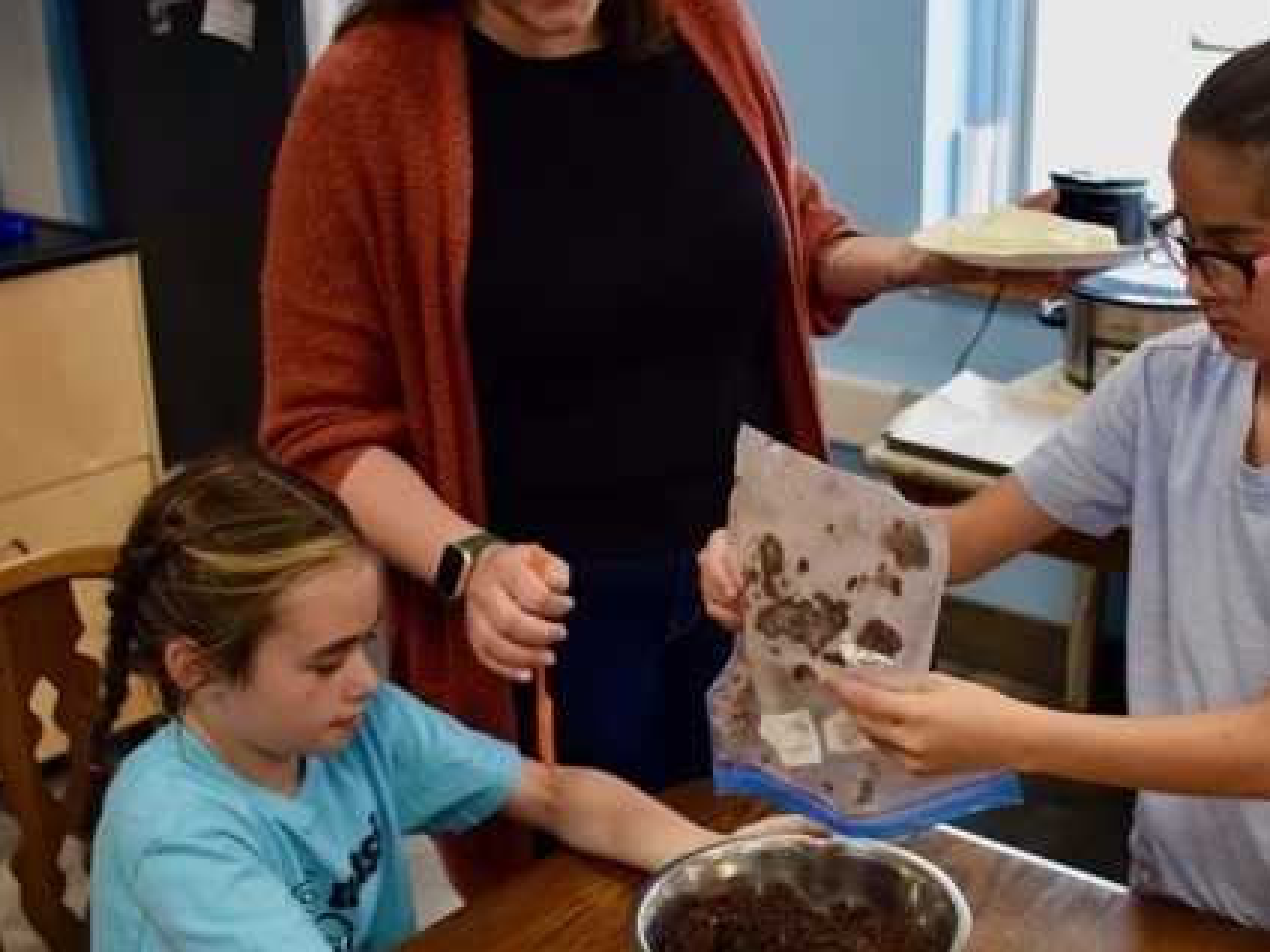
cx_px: 857
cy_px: 507
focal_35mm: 49
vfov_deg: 29.7
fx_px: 1798
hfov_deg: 38.4
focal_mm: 18
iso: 2200
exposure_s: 1/500
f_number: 3.5
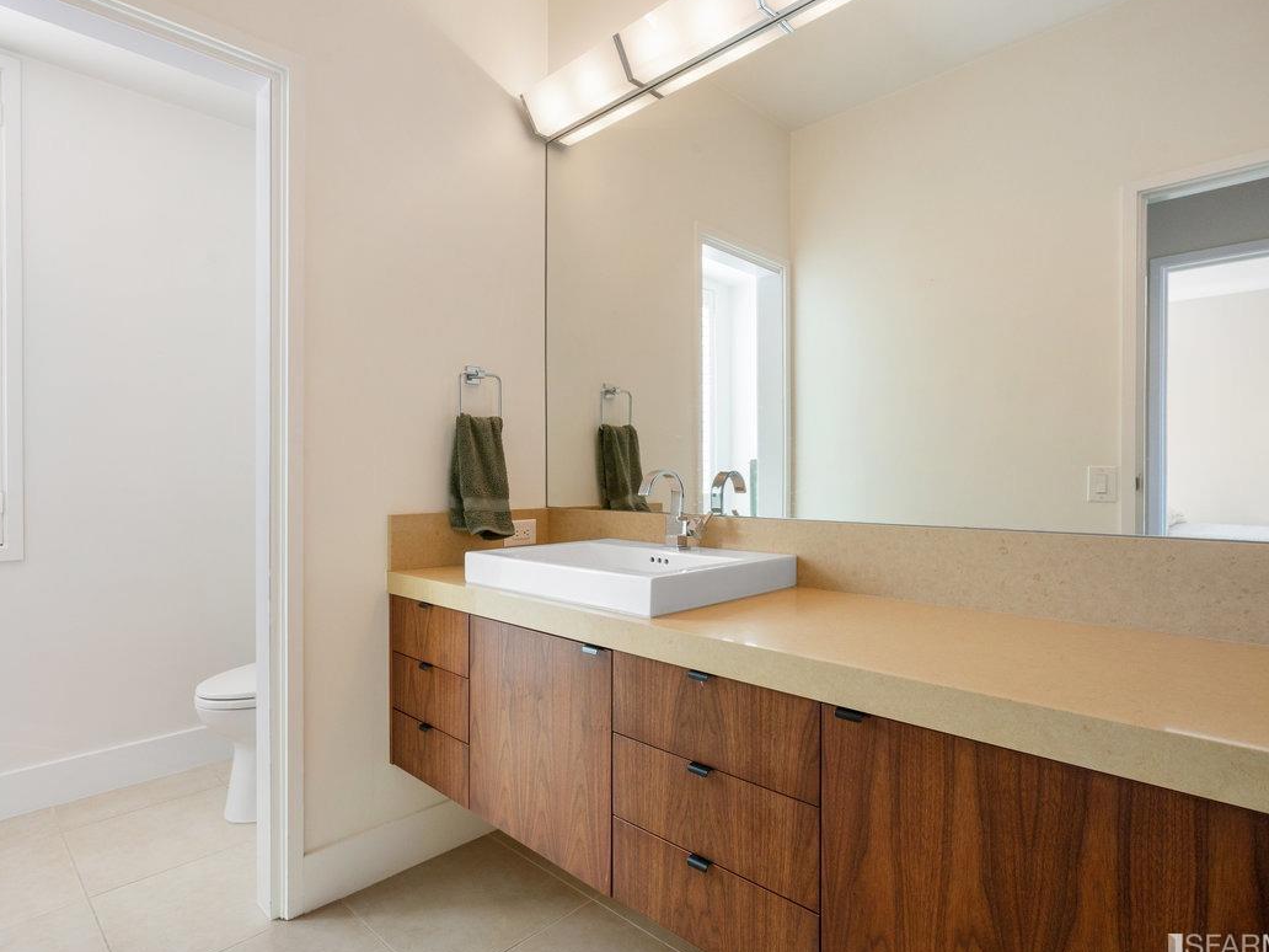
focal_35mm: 19
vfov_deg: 68.7
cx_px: 590
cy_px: 474
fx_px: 697
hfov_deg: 84.5
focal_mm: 17
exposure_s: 1/25
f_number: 11
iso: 400
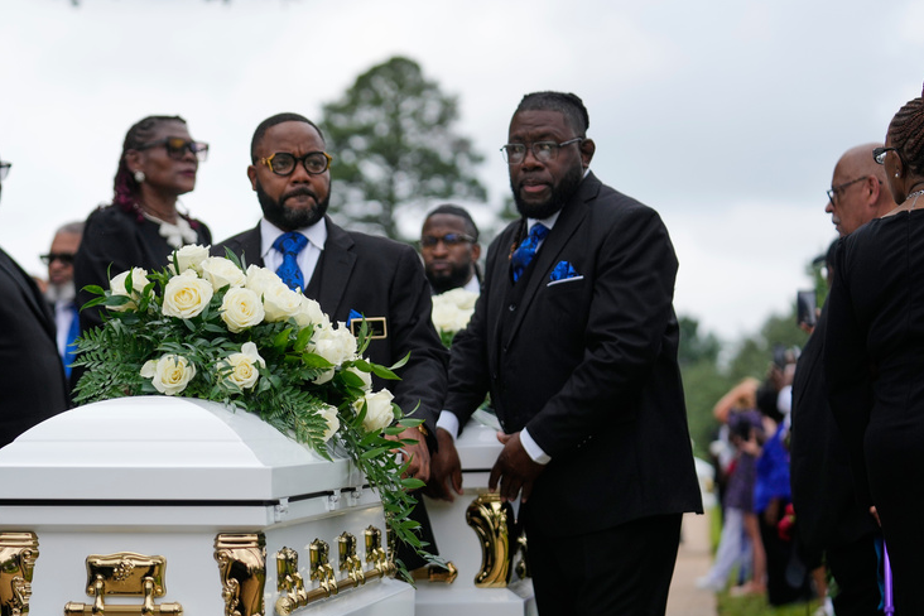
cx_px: 297
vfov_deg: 11.8
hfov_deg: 17.6
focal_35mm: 116
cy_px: 388
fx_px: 2977
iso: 400
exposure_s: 1/5000
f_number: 2.8
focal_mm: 83
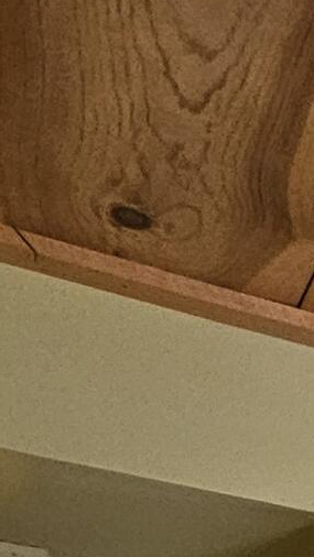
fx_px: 1242
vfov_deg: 18.2
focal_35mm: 84
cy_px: 1082
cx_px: 1035
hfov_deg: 9.7
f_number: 2.2
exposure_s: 1/60
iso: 400
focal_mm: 2.2
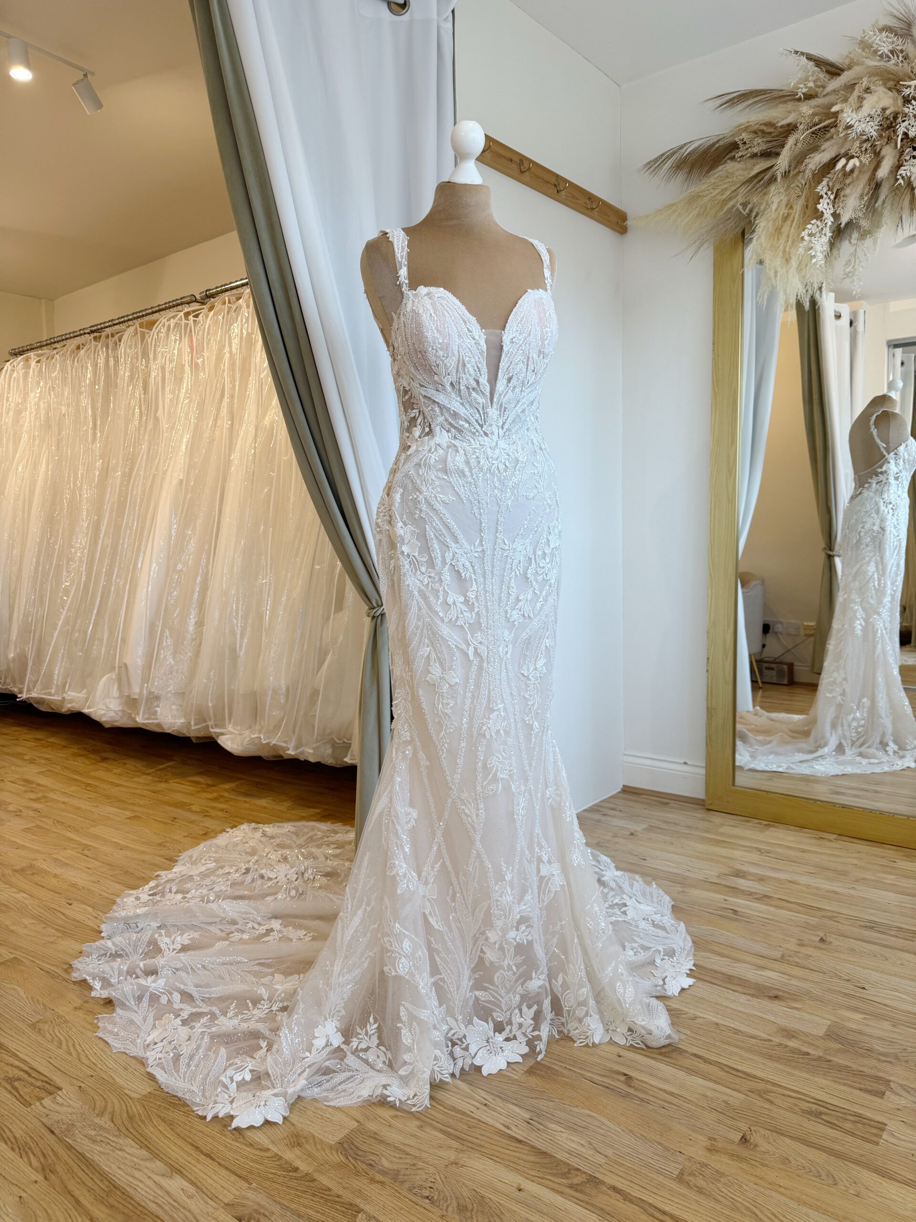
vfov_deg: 71.6
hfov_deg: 56.8
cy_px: 611
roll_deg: +1.6
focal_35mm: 24
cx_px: 458
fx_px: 847
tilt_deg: -4.4
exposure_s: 1/100
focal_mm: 6.76
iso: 80
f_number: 1.78
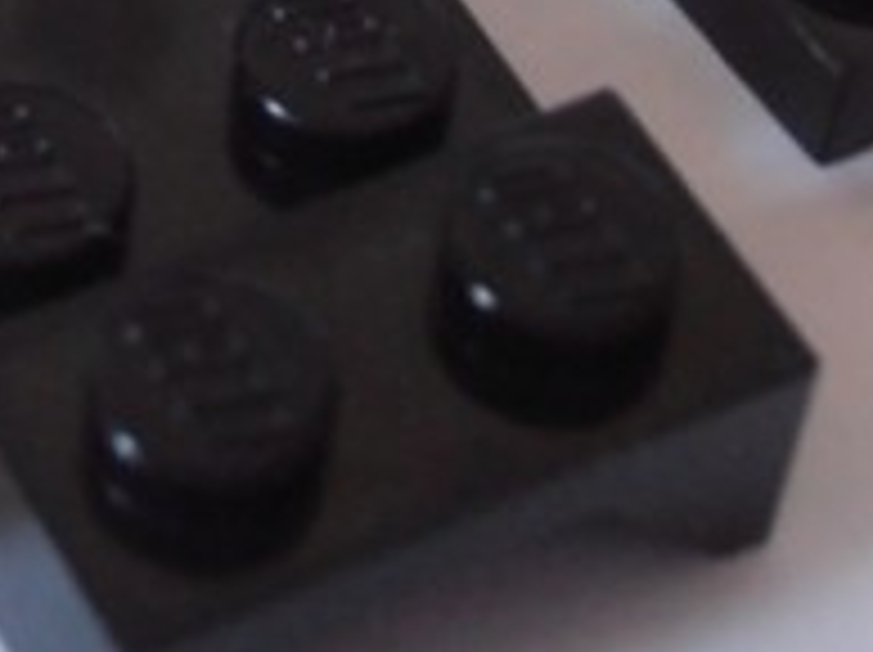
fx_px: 4332
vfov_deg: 8.2
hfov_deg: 11.3
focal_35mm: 172
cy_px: -596
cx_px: -166
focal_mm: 6.61
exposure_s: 1/15
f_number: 3.9
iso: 125
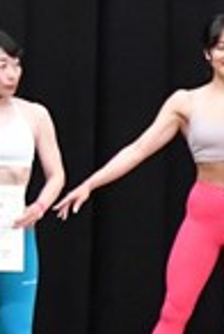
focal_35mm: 572
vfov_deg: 3.6
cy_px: 222
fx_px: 5313
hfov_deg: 2.4
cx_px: 879
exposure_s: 1/400
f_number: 5.6
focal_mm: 72
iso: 8000
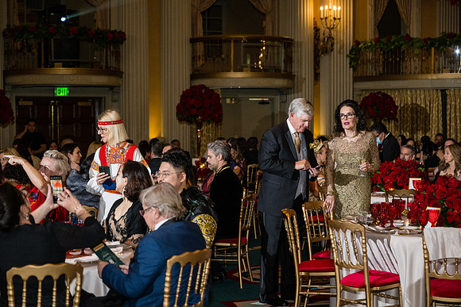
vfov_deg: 19.5
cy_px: 154
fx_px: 897
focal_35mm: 70
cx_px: 230
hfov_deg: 28.8
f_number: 3.2
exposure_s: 1/200
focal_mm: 70
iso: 3200
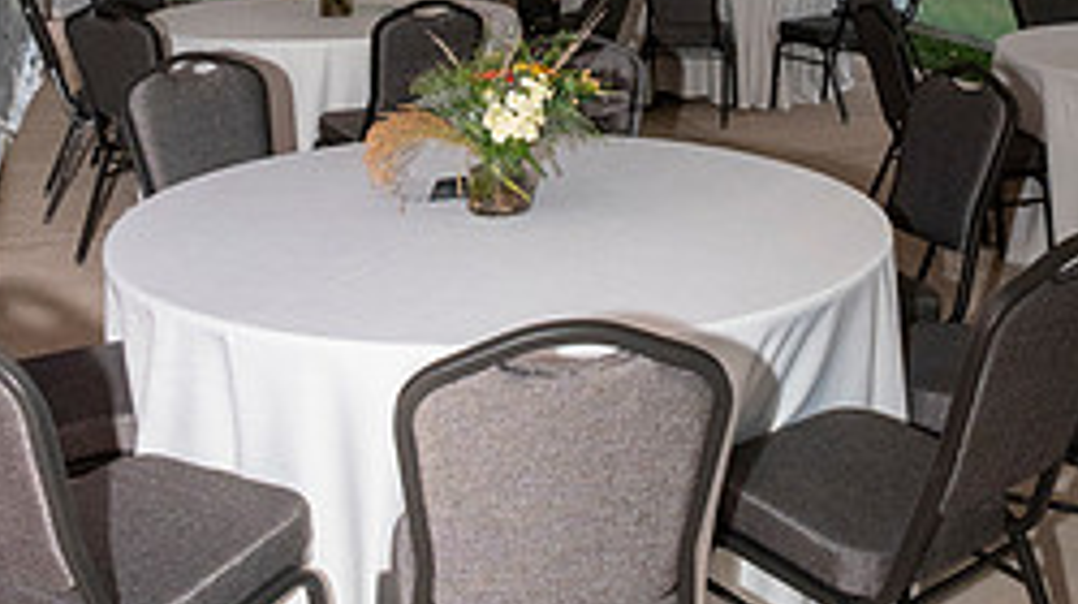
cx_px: 630
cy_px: -134
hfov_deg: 40.5
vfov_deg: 21.6
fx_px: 1456
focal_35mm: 51
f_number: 13
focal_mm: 18
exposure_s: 1/125
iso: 3200
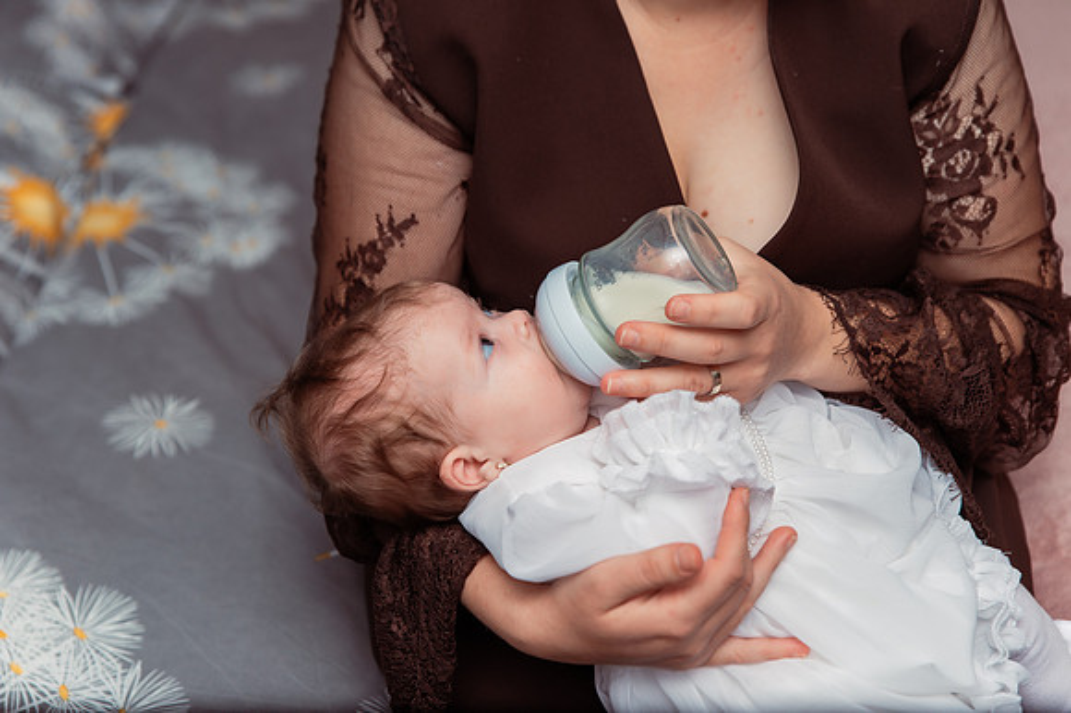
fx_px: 1933
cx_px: 536
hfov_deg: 31.0
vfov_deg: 20.9
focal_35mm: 65
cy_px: 356
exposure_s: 1/250
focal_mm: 65
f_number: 3.5
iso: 500
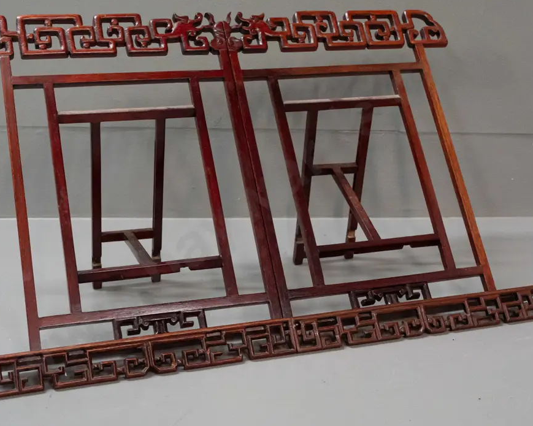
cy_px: 193
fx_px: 726
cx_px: 266
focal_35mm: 46
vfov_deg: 32.7
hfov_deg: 40.3
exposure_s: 1/200
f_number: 5
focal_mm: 20
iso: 3200
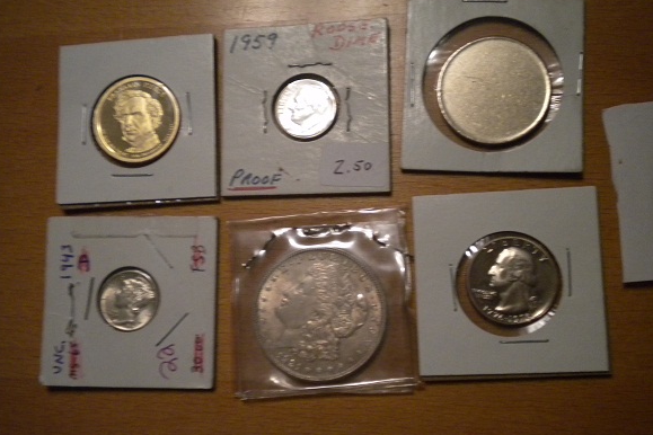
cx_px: 325
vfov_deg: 31.2
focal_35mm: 43
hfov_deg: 45.4
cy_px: 229
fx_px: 780
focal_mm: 7.4
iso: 400
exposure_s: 1/66
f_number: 3.5
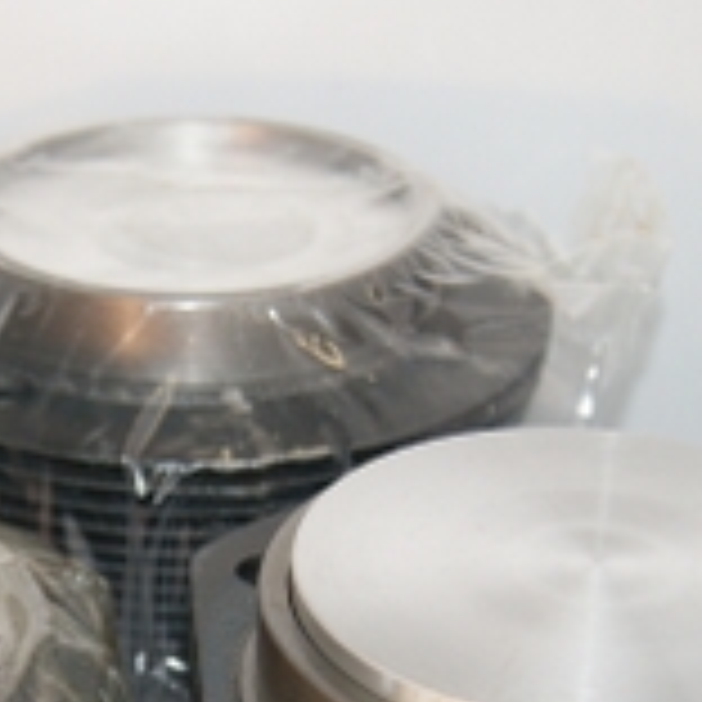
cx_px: 36
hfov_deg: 16.3
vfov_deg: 16.2
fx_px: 2409
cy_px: 747
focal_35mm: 105
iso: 200
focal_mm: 20
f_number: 3.5
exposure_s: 1/160
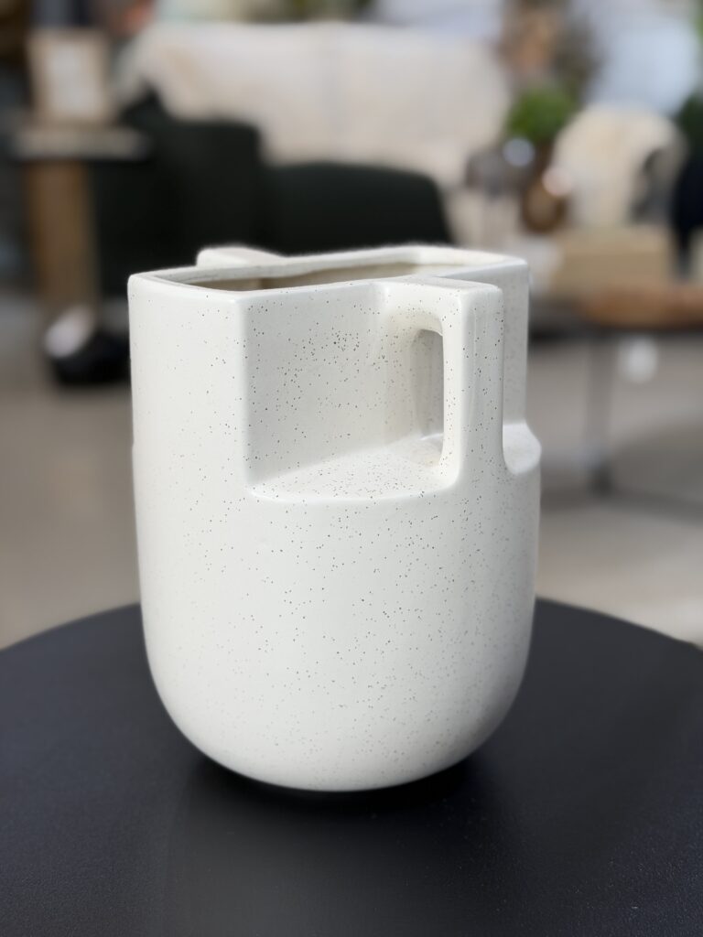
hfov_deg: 30.3
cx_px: 352
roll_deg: -0.7
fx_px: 1300
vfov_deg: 39.7
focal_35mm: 48
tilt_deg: -15.5
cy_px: 468
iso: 50
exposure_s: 1/60
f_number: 1.78
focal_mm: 6.76
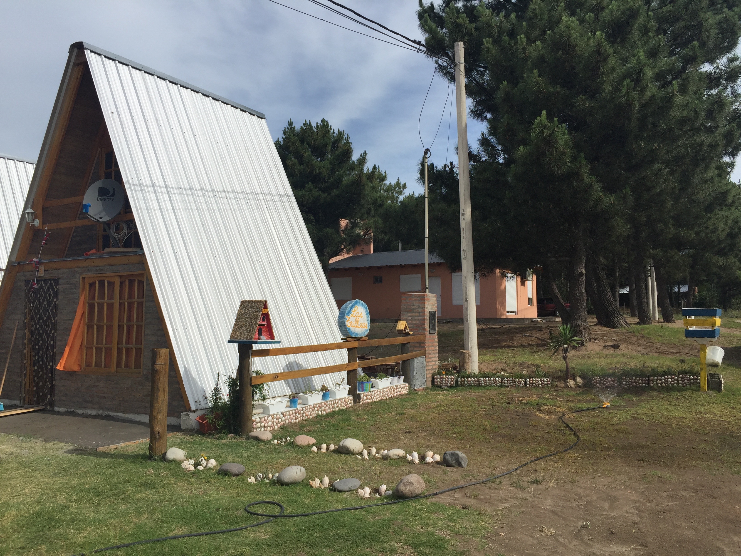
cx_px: 370
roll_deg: -1.0
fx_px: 621
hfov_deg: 61.7
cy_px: 278
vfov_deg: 48.2
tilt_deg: +5.4
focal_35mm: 29
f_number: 2.2
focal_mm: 4.15
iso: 32
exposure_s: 1/2475
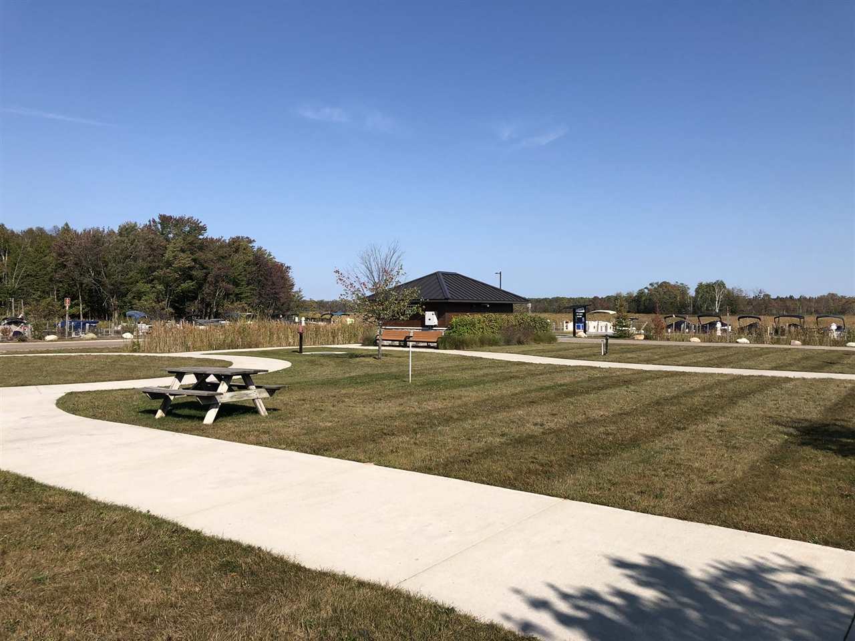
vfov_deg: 49.7
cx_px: 428
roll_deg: -0.2
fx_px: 692
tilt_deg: -0.8
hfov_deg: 63.4
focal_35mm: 28
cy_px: 320
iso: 20
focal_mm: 3.99
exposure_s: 1/2525
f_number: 1.8
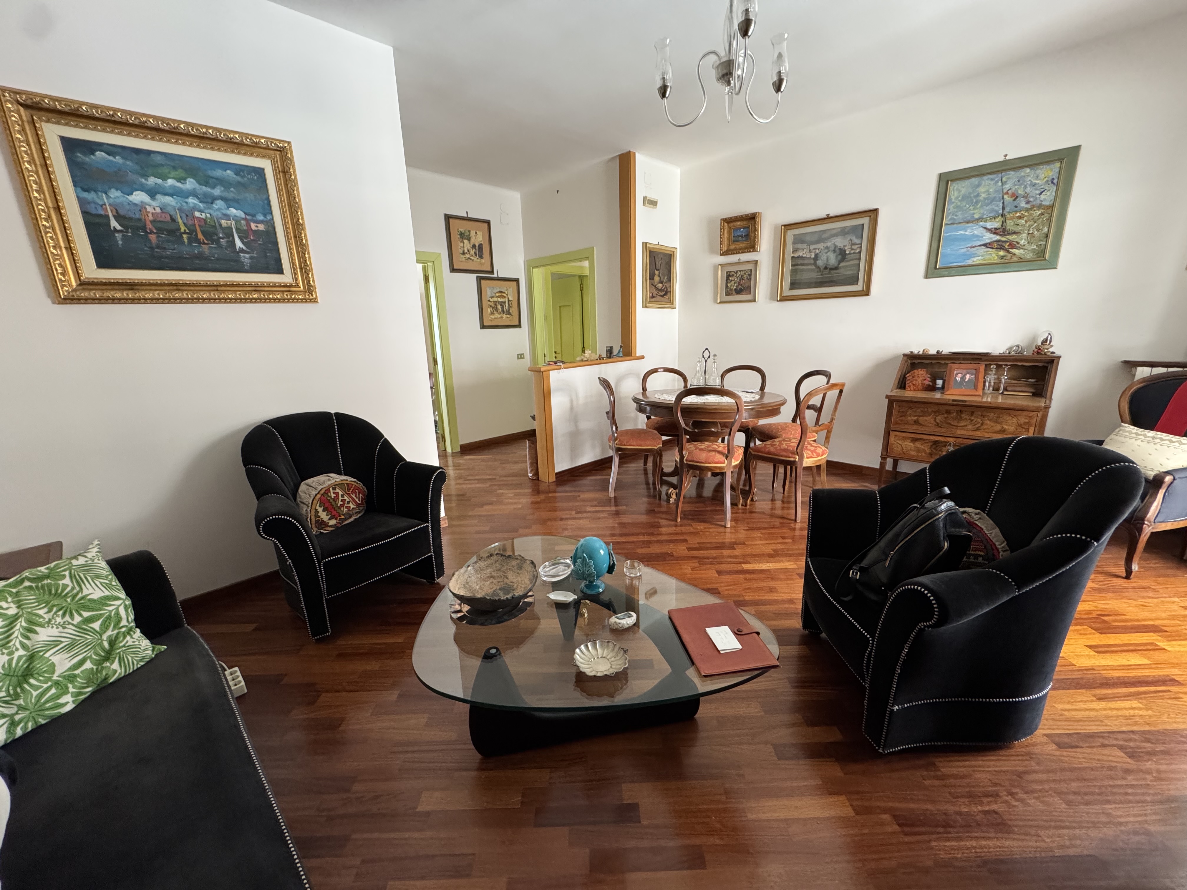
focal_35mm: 14
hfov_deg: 102.1
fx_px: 480
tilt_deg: -13.5
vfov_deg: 85.7
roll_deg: +2.2
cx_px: 594
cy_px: 445
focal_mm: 2.22
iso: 320
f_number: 2.2
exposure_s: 1/87
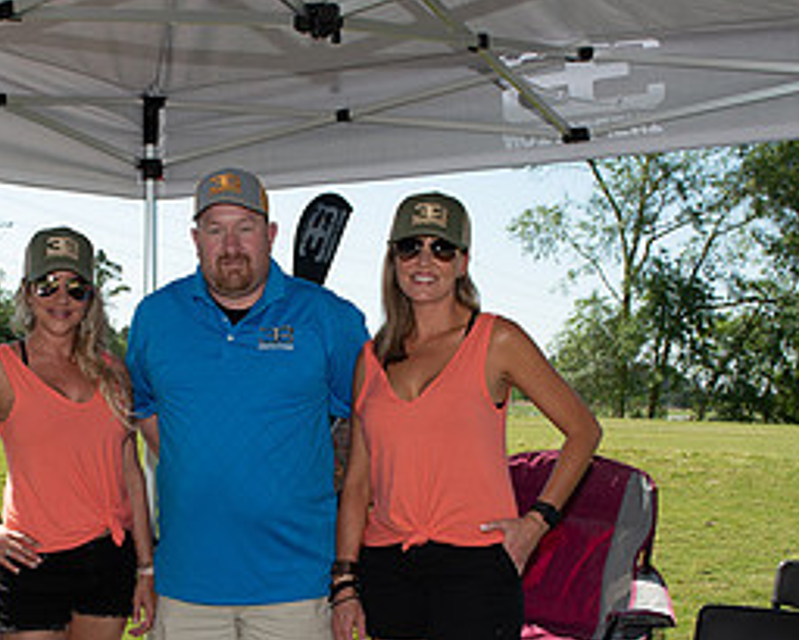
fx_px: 1206
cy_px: 476
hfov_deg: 36.0
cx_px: 225
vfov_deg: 29.3
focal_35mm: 51
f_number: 7.1
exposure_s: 1/400
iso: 200
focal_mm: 24
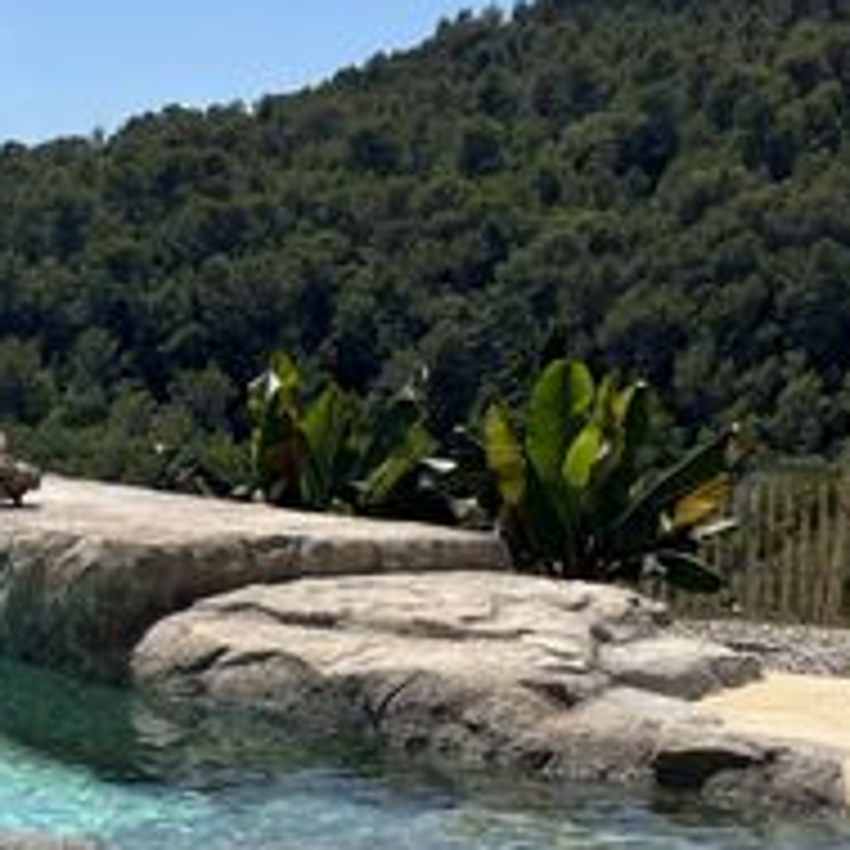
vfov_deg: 23.0
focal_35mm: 73
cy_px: 787
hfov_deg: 21.4
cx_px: -256
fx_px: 2028
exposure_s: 1/6173
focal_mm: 5.1
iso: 50
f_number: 1.6
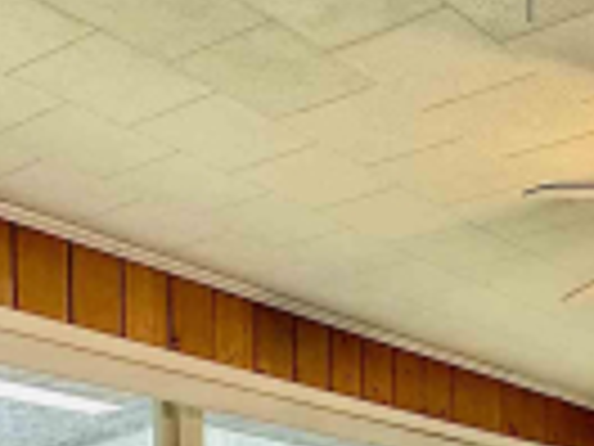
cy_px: 829
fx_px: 1218
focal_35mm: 71
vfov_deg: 16.8
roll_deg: -0.3
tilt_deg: -9.1
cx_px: 493
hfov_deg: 26.8
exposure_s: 1/120
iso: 80
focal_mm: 2.22
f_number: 2.2
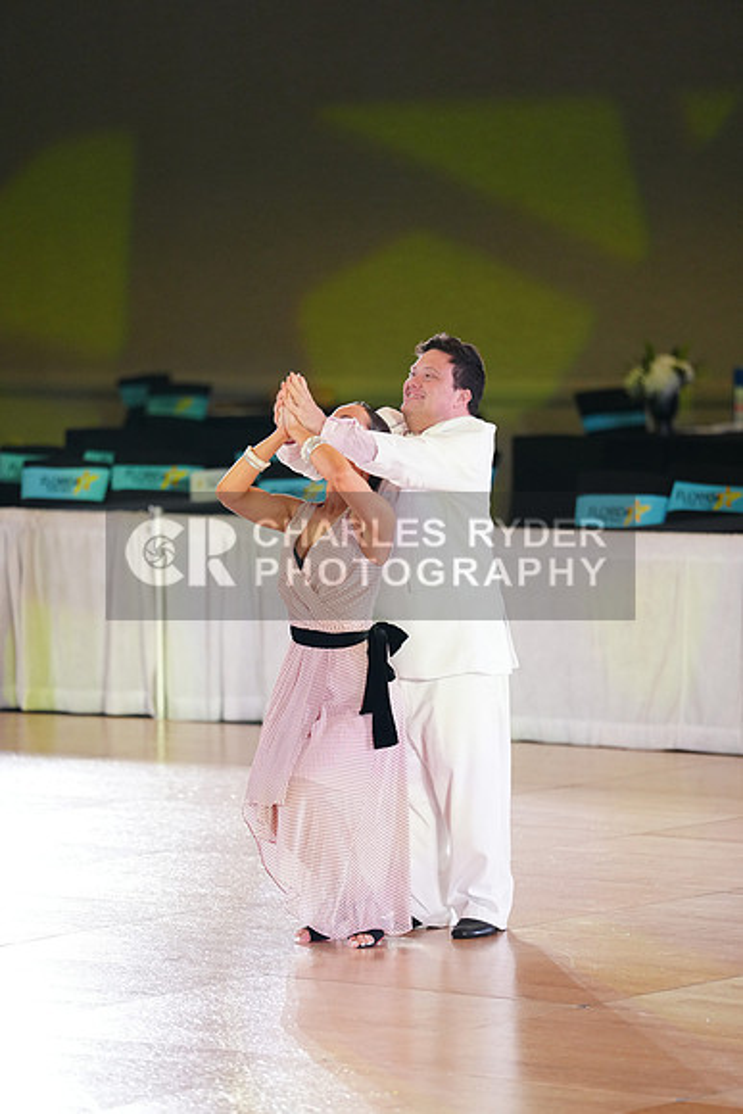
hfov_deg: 6.9
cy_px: 557
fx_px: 6187
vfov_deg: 10.3
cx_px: 372
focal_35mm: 200
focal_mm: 200
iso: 2500
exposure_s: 1/500
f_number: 2.8
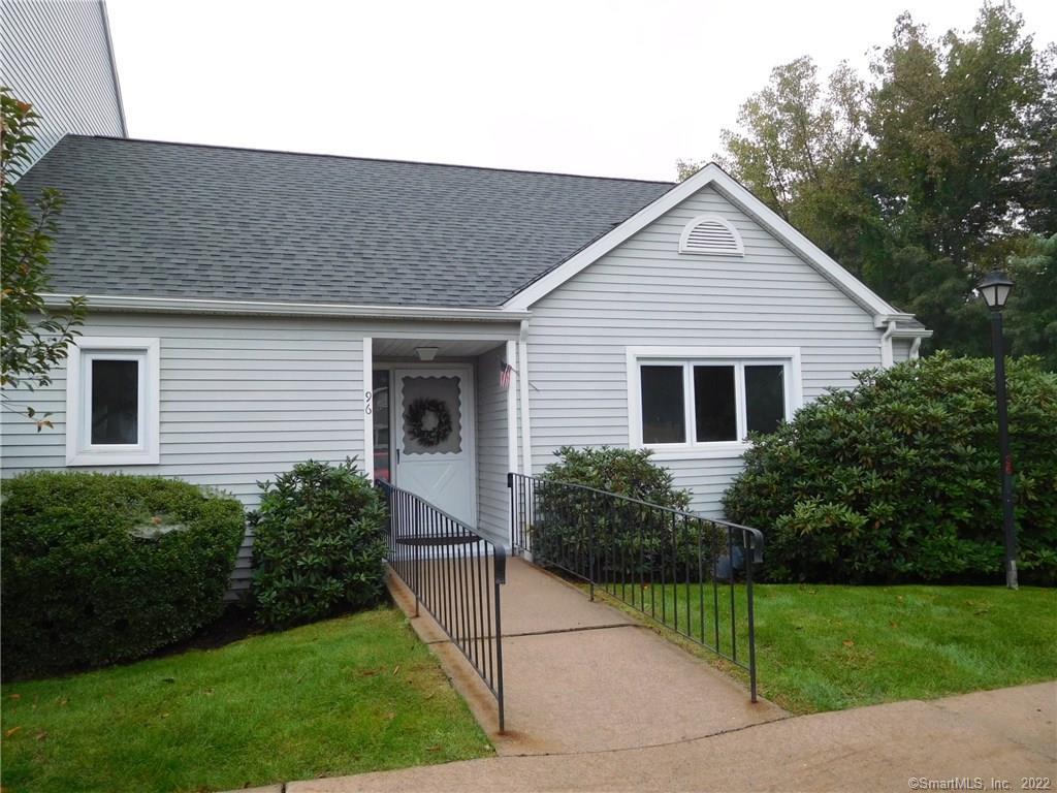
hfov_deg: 69.4
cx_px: 528
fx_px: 763
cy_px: 396
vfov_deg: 54.9
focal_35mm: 25
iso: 125
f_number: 3.4
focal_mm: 4.5
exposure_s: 1/250
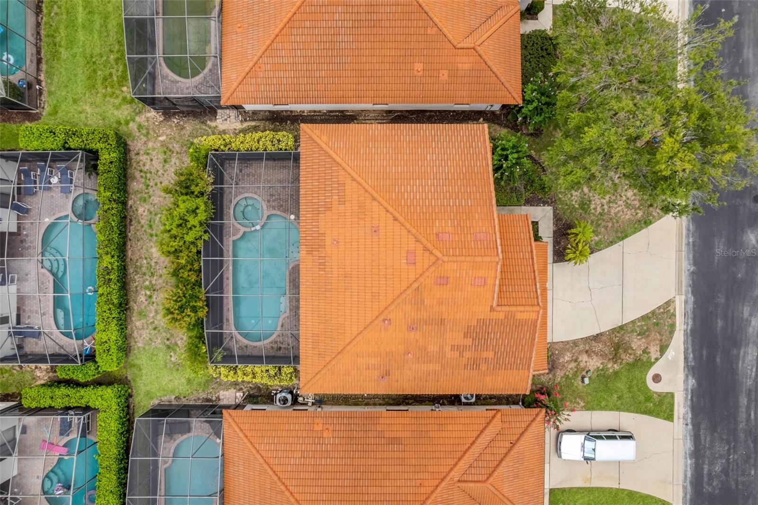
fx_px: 463
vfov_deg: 57.2
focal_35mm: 22
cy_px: 252
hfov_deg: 78.6
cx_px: 379
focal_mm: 8.38
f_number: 2.8
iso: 100
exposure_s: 1/40
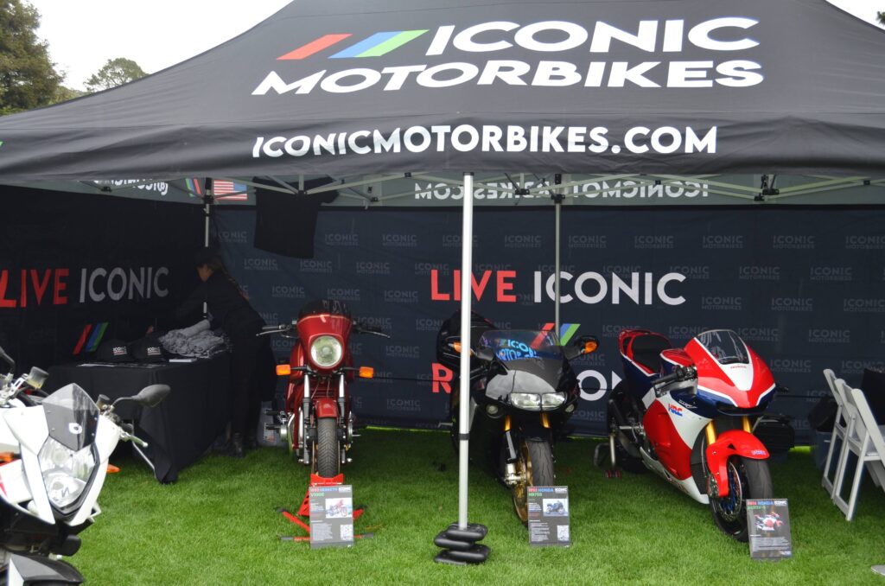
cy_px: 293
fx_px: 957
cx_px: 442
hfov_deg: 49.6
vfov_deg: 34.1
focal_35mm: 39
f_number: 5.6
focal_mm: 26
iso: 250
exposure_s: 1/125
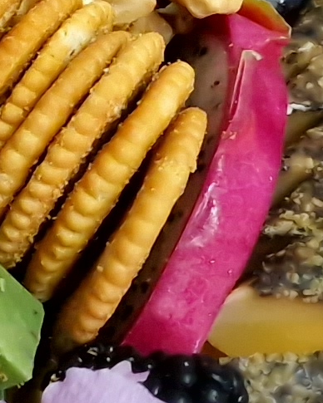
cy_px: -62
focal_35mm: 185
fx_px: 2211
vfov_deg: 10.3
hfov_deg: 7.8
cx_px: -414
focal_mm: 6.4
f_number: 1.8
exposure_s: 1/33
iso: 320
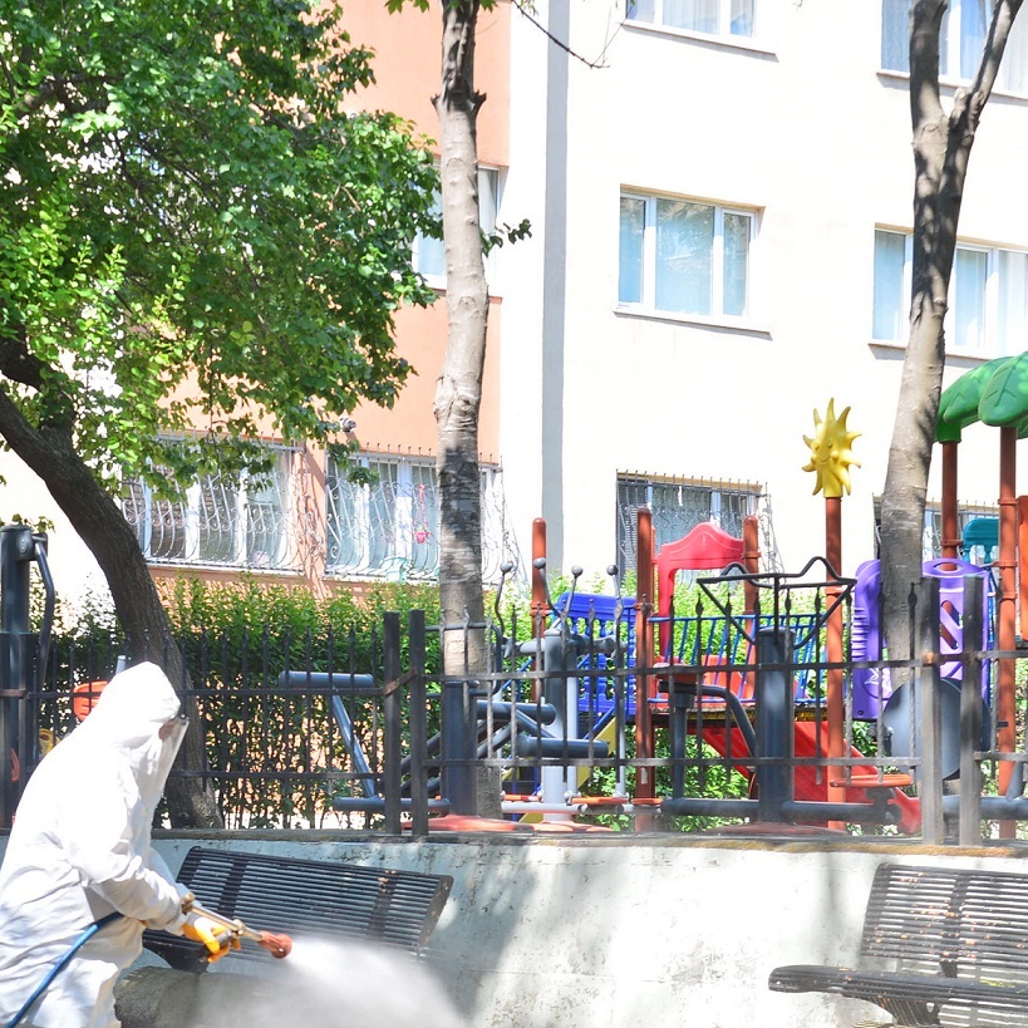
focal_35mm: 93
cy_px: 640
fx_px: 3125
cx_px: 277
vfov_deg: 18.7
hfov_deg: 18.6
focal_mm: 55
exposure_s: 1/200
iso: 200
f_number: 4
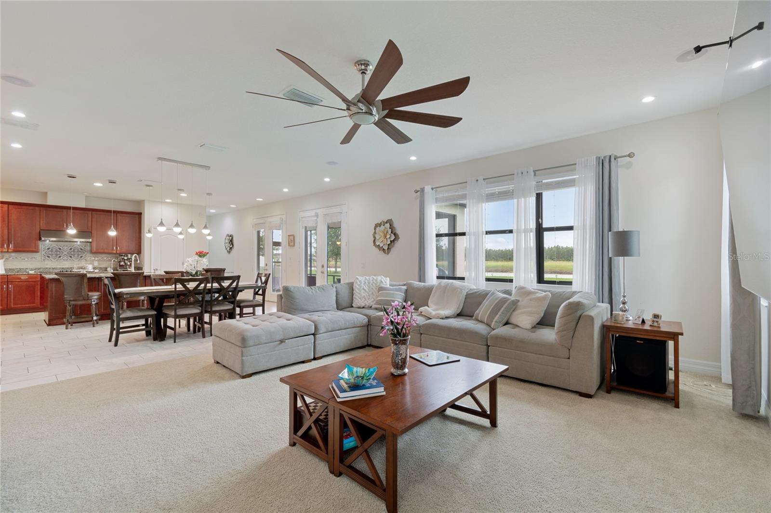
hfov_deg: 100.4
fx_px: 321
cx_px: 386
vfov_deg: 77.3
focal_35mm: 15
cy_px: 256
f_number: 7.1
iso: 100
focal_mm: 10
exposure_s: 1/1.25
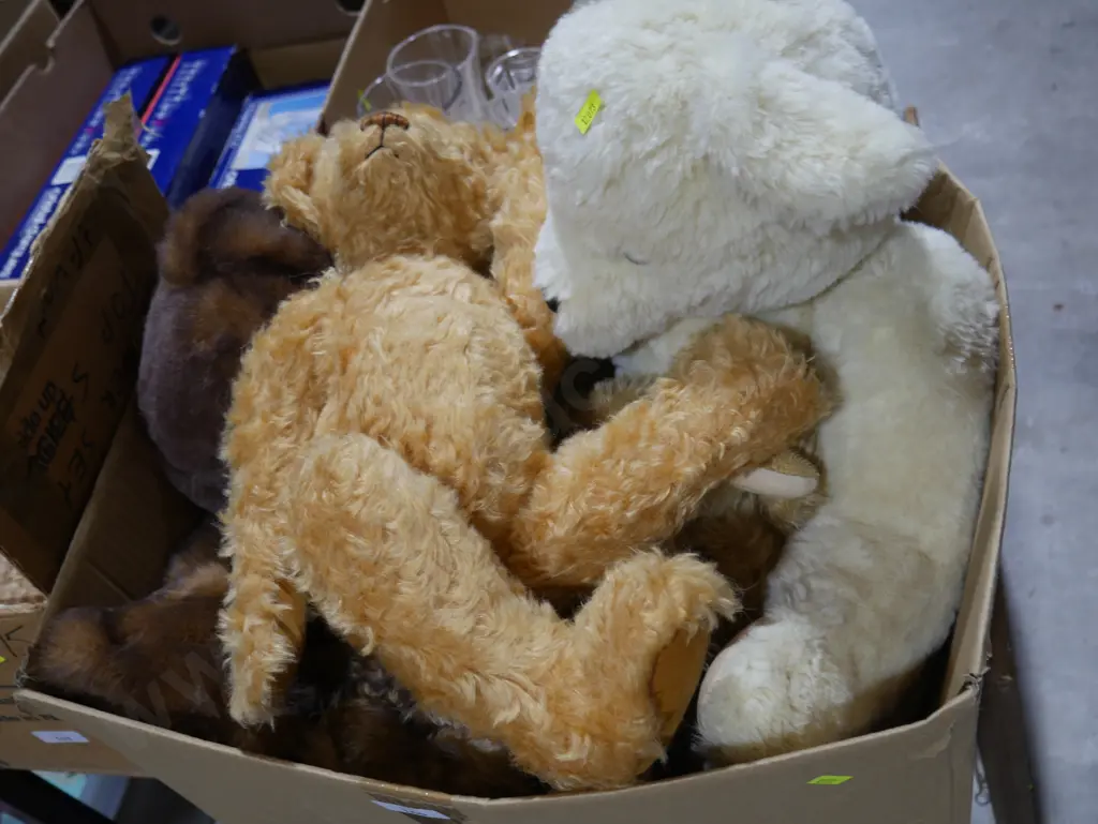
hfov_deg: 53.9
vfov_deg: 41.8
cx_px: 549
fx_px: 1079
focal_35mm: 34
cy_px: 412
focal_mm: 17
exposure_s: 1/80
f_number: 4
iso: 200
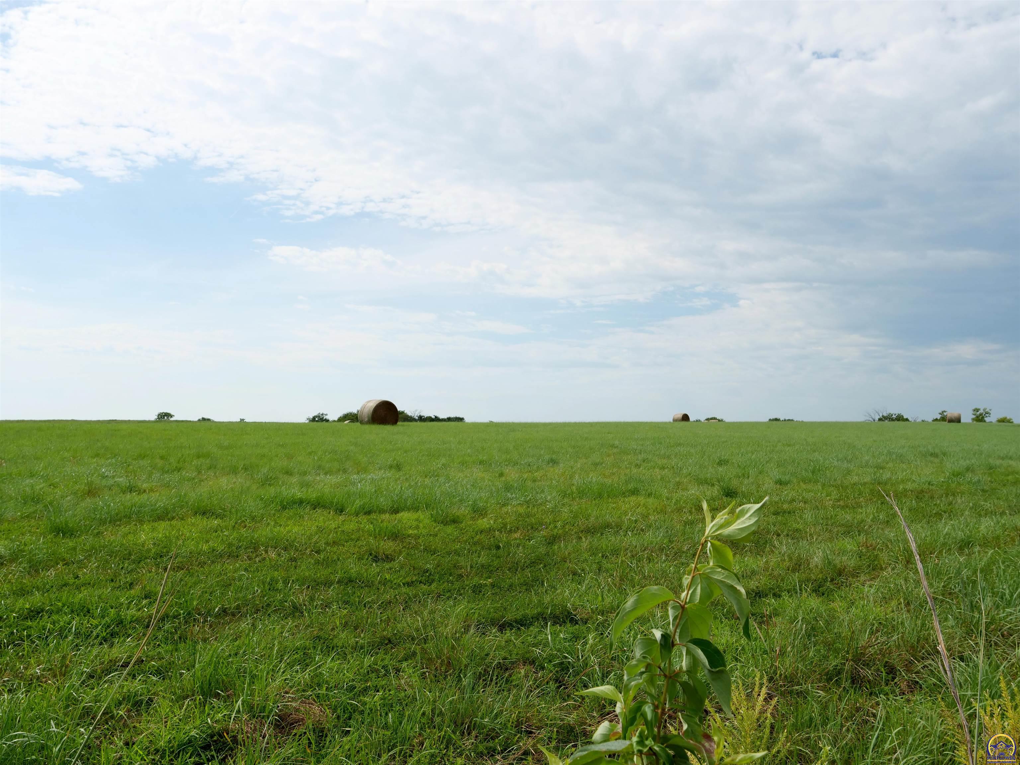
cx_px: 510
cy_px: 382
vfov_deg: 53.1
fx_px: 766
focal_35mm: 26
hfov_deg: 67.3
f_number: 7.1
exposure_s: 1/640
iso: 200
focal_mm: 13
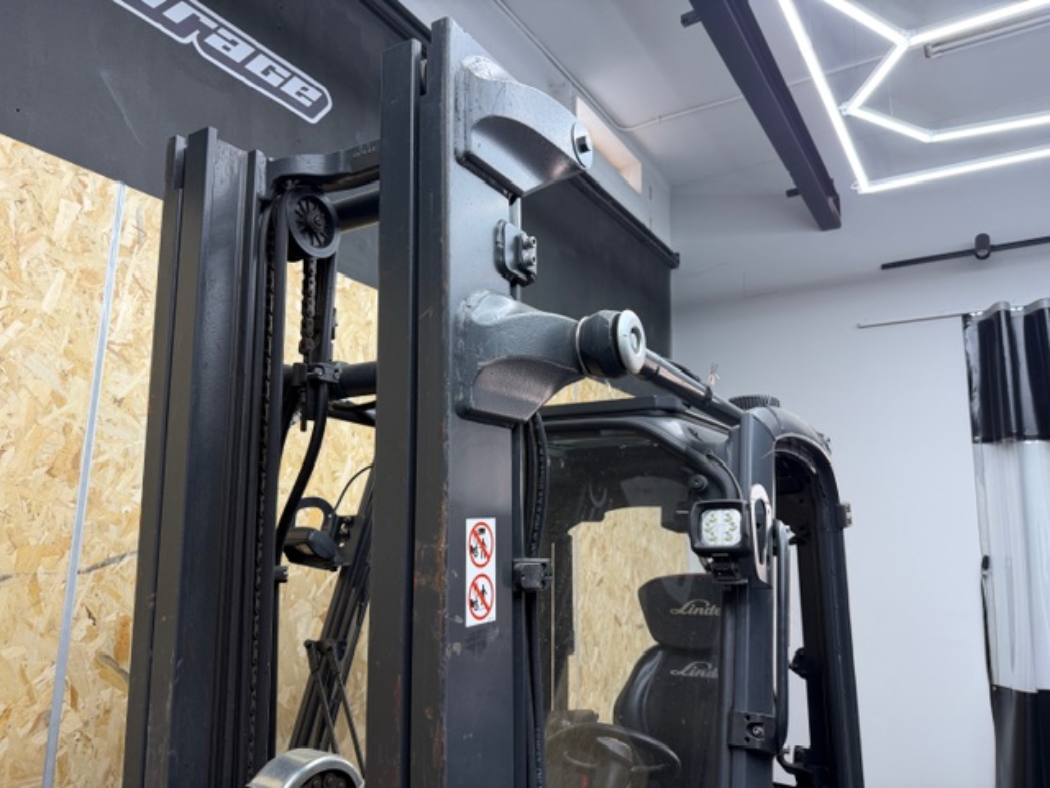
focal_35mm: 24
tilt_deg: +11.3
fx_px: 728
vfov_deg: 56.8
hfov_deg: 71.6
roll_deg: -1.8
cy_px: 394
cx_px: 525
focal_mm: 6.76
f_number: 1.78
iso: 125
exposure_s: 1/121
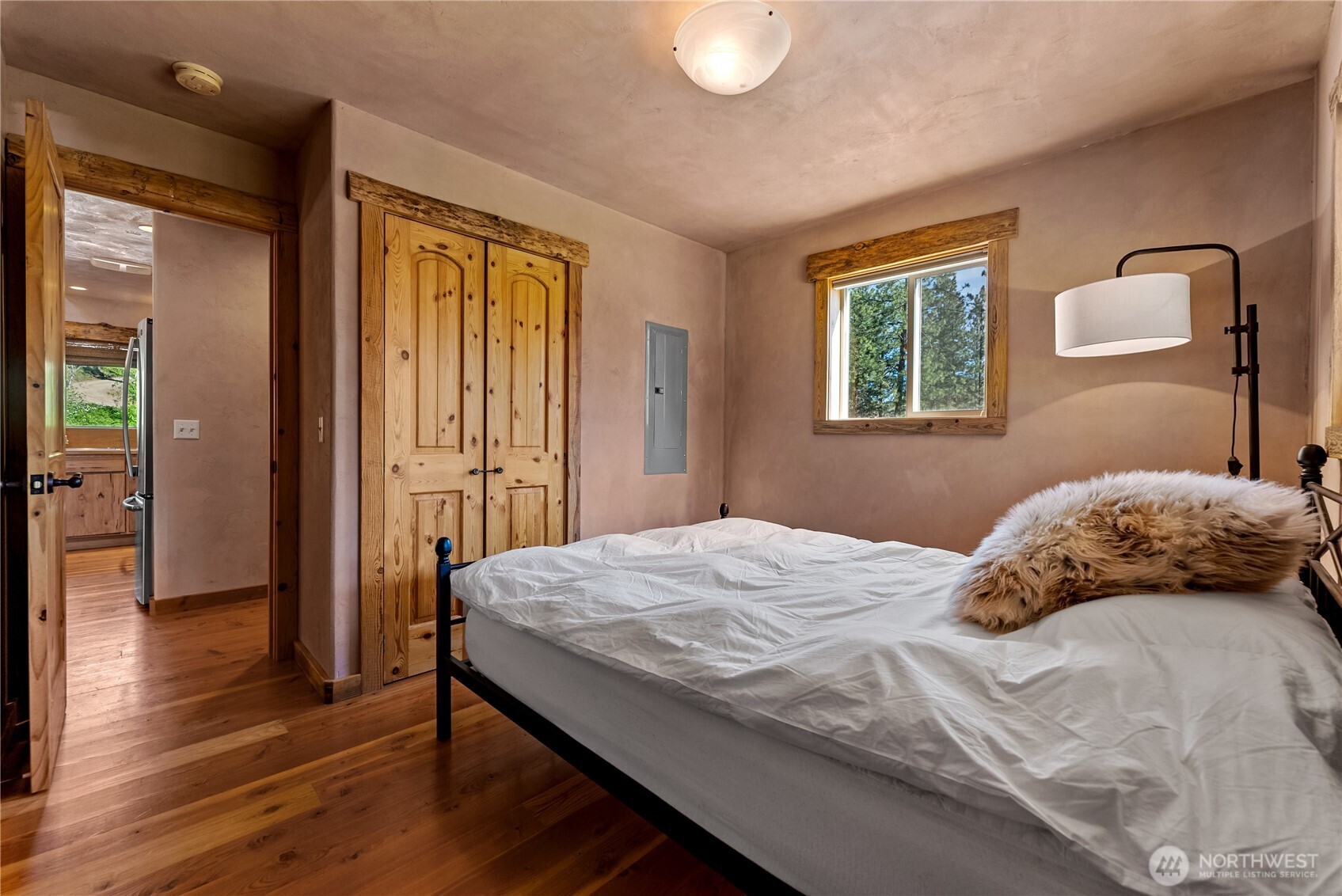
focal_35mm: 14
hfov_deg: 104.2
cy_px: 448
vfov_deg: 81.3
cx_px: 671
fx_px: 522
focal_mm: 14
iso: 400
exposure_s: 1/6
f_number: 6.3
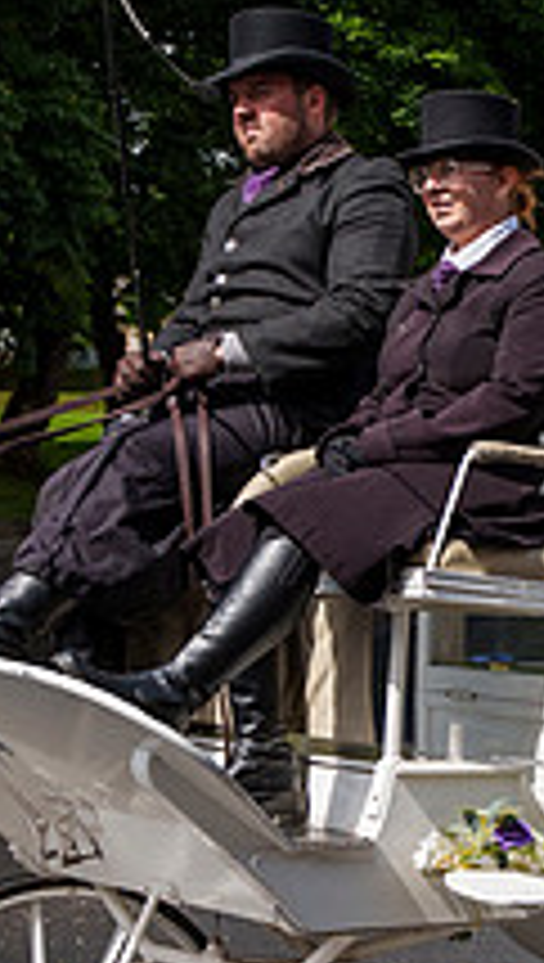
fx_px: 2580
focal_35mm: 101
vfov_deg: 21.0
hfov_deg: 11.1
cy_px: 647
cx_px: 1044
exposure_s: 1/2500
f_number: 3.5
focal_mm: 28
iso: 200
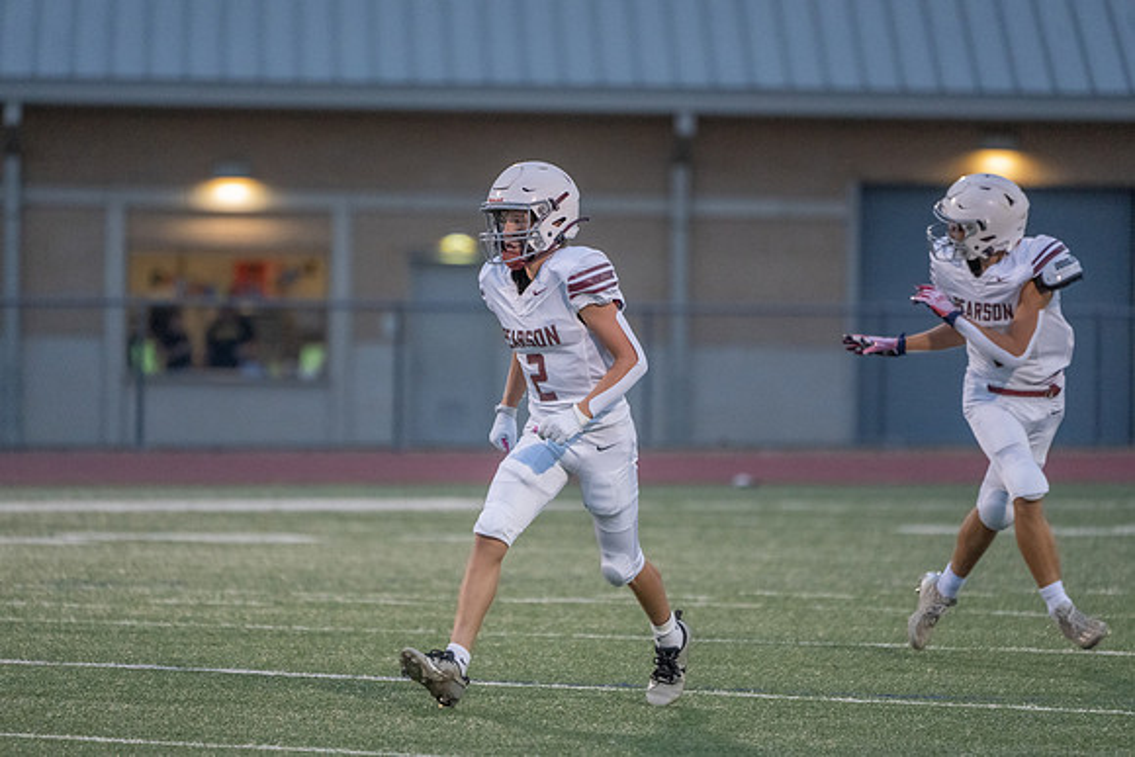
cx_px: 568
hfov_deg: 5.1
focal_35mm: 406
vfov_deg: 3.4
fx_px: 12815
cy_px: 378
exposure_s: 1/1000
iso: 8000
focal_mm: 400
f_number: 5.6
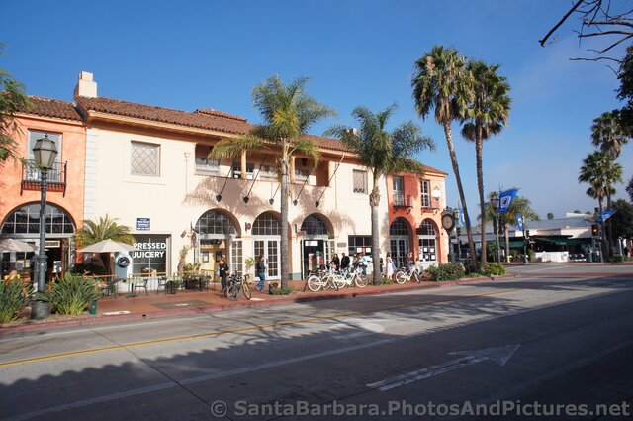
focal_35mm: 24
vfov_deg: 53.0
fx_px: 421
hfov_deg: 73.8
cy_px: 210
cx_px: 316
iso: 200
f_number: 8
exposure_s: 1/640
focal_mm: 16
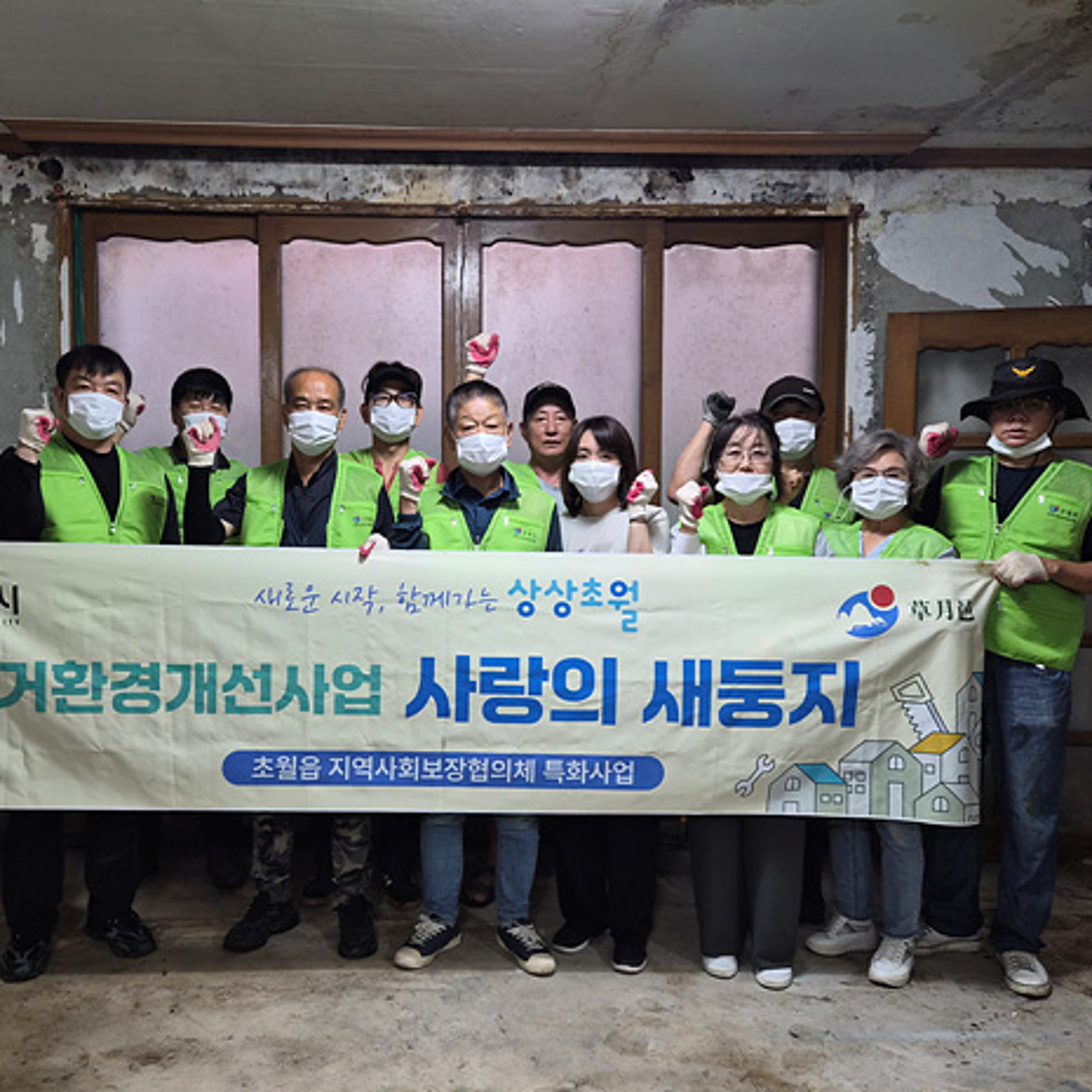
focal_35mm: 28
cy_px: 559
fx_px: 999
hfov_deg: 56.8
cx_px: 425
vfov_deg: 57.3
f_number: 1.8
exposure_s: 1/120
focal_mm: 5.4
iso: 200
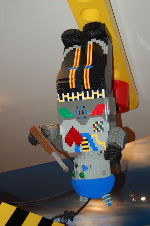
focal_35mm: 72
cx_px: 75
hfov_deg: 18.9
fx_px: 451
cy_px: 113
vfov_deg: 28.1
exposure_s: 1/60
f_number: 5.6
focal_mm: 48
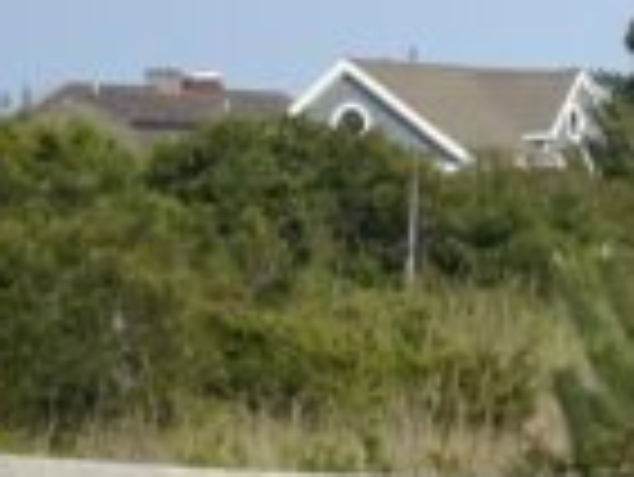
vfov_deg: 8.9
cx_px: -854
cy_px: 171
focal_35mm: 167
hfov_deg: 10.3
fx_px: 3061
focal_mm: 2.71
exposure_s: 1/1684
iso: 32
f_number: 2.2
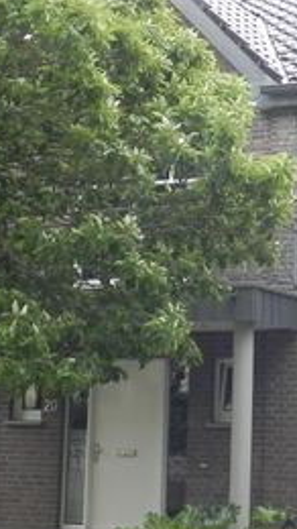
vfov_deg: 20.7
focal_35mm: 103
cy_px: 230
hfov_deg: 11.7
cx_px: 260
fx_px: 1444
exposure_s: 1/145
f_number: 4
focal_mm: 7.3
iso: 160
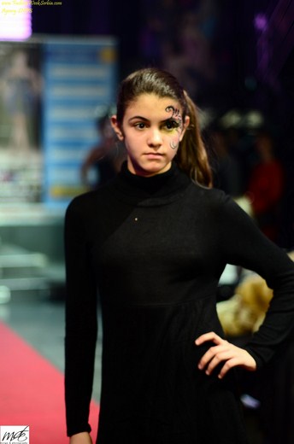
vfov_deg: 27.1
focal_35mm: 75
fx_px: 924
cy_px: 222
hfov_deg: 18.1
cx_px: 147
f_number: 1.4
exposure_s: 1/100
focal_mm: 50
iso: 320
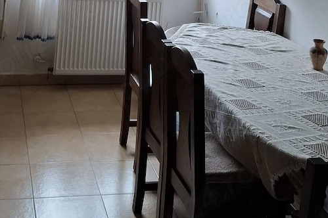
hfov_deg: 31.2
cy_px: -82
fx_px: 583
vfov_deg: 19.2
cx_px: 107
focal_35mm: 64
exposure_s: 1/100
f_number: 1.8
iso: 250
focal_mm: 5.54
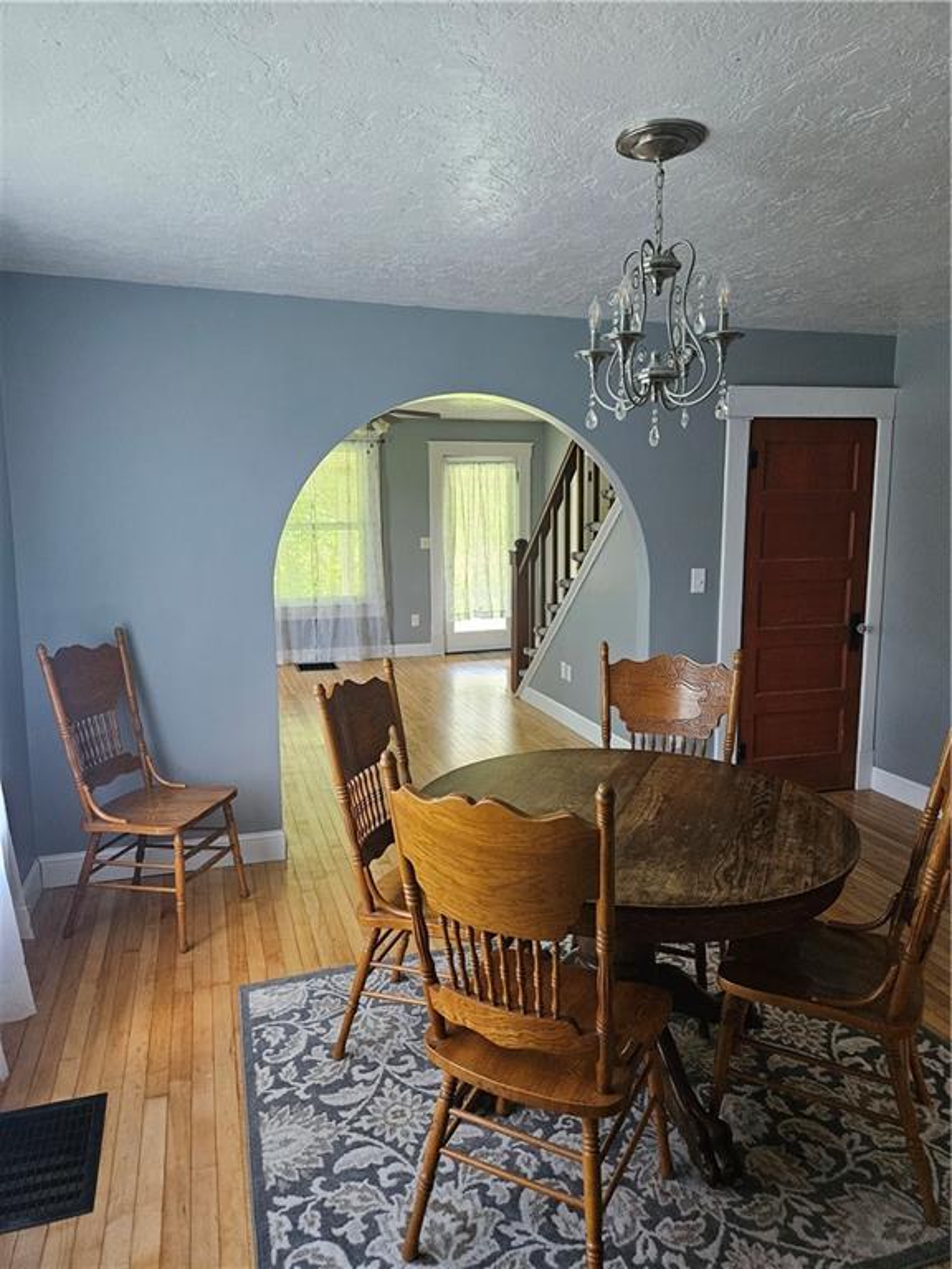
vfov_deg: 73.9
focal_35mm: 23
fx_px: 843
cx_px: 476
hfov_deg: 58.9
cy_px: 634
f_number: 1.8
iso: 800
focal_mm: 5.4
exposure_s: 1/170
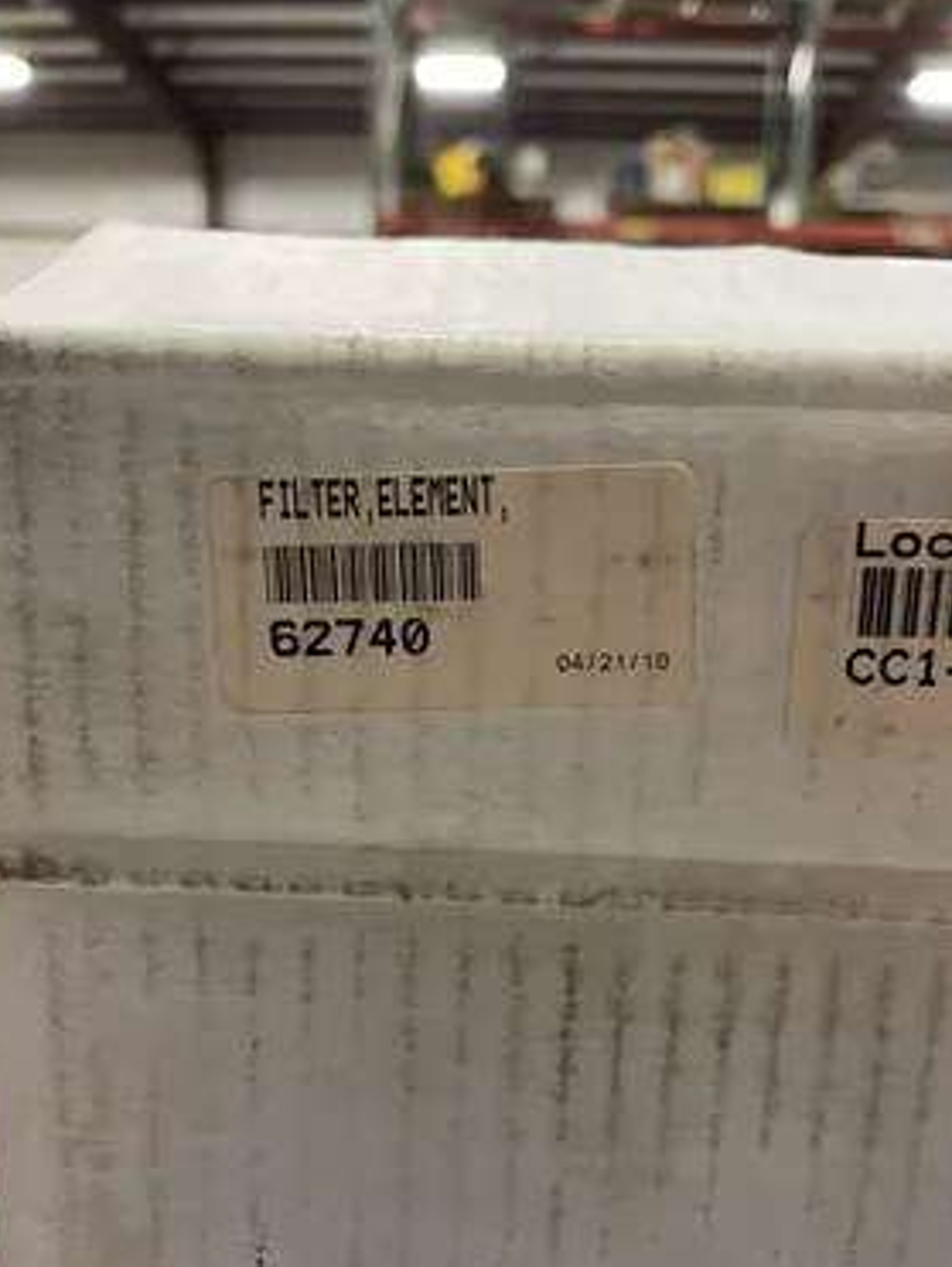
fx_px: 1025
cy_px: 676
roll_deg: -1.7
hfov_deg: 49.8
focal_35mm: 28
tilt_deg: -12.2
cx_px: 467
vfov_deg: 63.3
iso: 320
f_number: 1.6
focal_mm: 4.2
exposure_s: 1/60
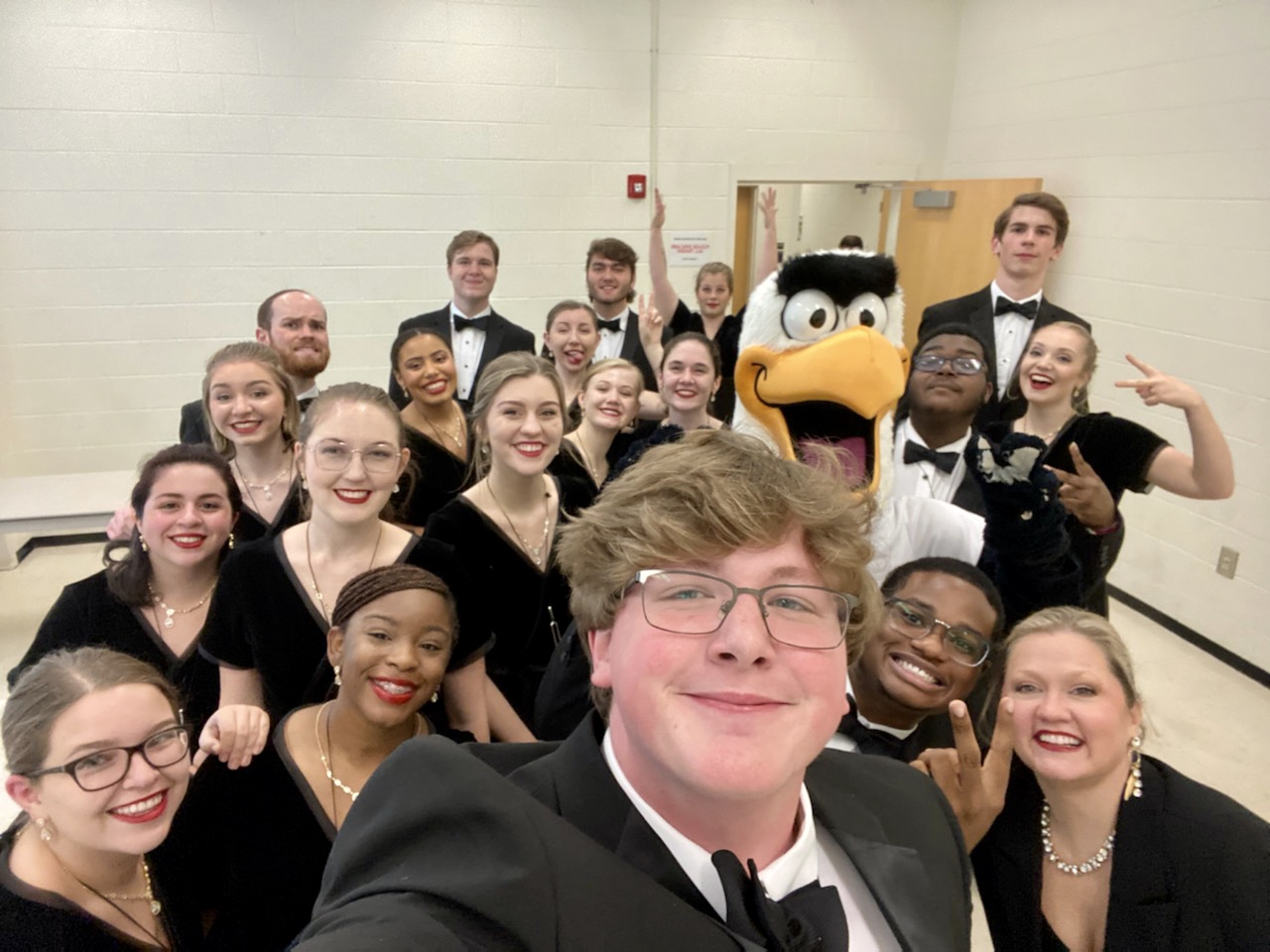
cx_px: 635
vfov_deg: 58.9
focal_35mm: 23
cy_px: 476
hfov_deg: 73.9
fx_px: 844
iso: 320
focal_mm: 2.71
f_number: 2.2
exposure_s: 1/60
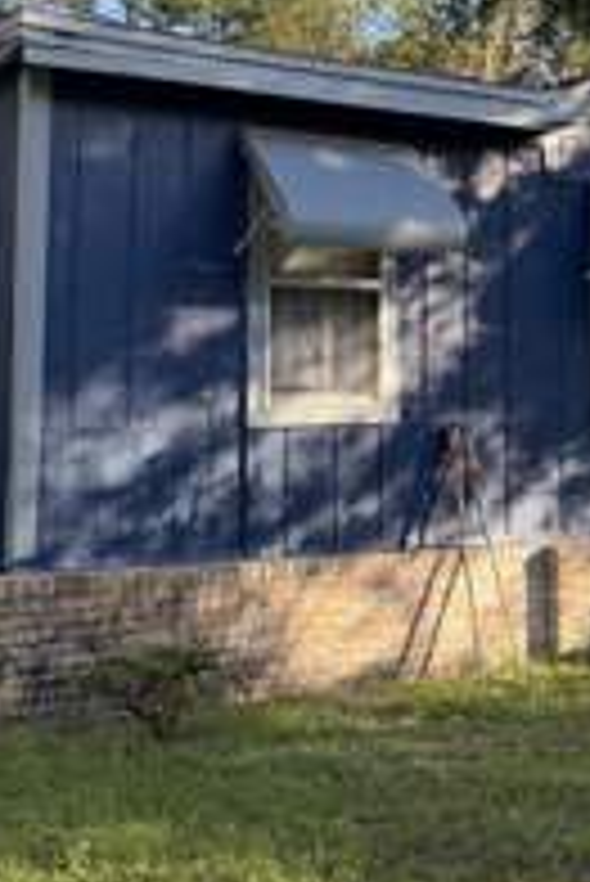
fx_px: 1497
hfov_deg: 22.3
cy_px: 263
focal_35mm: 61
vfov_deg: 32.5
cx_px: 342
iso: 100
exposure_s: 1/796
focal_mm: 6.76
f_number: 1.78
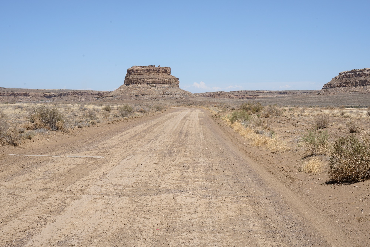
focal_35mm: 60
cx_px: 185
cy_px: 124
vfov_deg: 22.6
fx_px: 617
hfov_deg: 33.4
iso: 100
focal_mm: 60
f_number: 18
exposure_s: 1/100
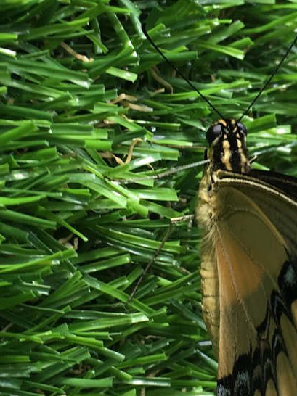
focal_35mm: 85
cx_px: 229
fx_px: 973
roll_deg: +0.7
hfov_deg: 17.2
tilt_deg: -13.6
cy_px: 155
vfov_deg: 23.0
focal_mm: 4.15
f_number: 2.2
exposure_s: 1/33
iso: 40
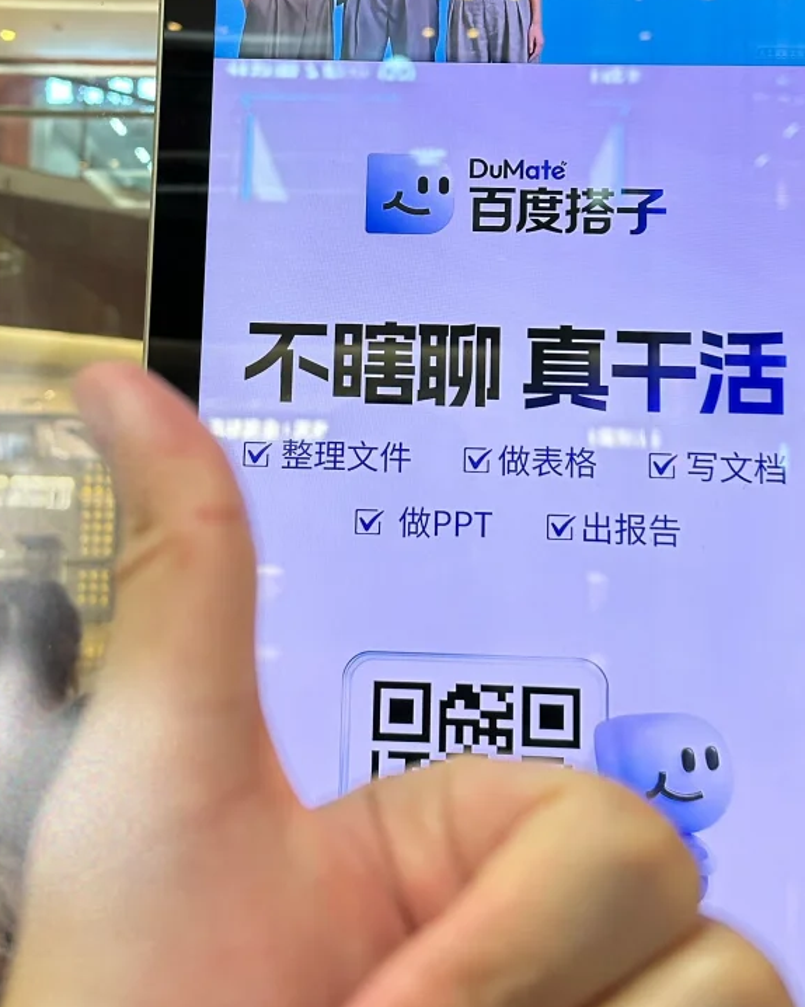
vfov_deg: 39.0
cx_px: 386
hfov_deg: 32.1
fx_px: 1400
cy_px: 316
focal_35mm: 47
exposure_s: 1/111
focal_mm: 6.86
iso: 160
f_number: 1.78
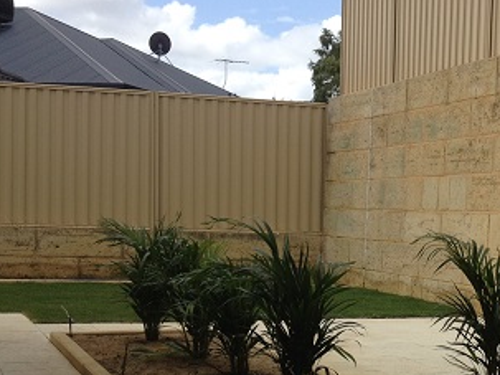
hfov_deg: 25.4
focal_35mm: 74
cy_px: 281
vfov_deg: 19.7
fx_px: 1068
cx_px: 464
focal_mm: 4.28
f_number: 2.4
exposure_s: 1/1381
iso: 50
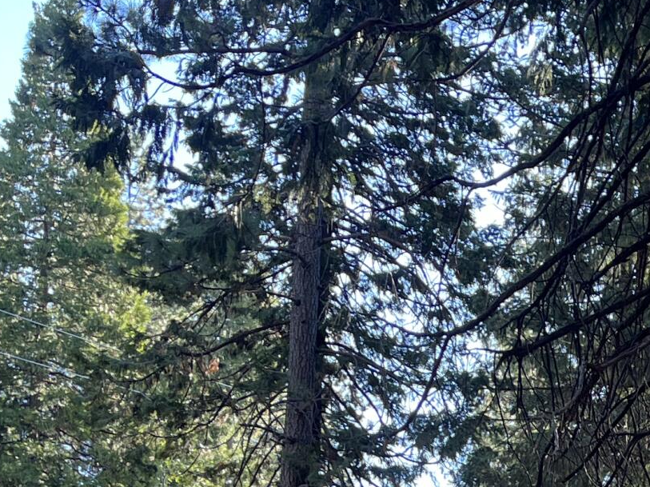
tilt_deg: +2.1
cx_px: 766
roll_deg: +0.5
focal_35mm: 96
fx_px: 1802
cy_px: 811
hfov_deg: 19.3
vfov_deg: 14.0
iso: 50
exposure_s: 1/149
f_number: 1.6
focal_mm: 5.1
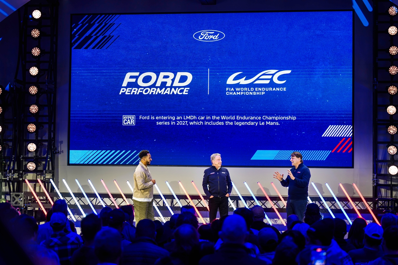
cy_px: 132
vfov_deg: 16.9
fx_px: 895
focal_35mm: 81
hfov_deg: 25.1
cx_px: 199
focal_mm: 81
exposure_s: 1/200
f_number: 2.8
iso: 640
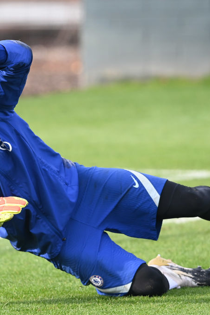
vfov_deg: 3.4
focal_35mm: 602
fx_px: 5267
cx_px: -7
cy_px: 158
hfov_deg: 2.3
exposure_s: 1/1600
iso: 1000
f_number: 5
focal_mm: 400
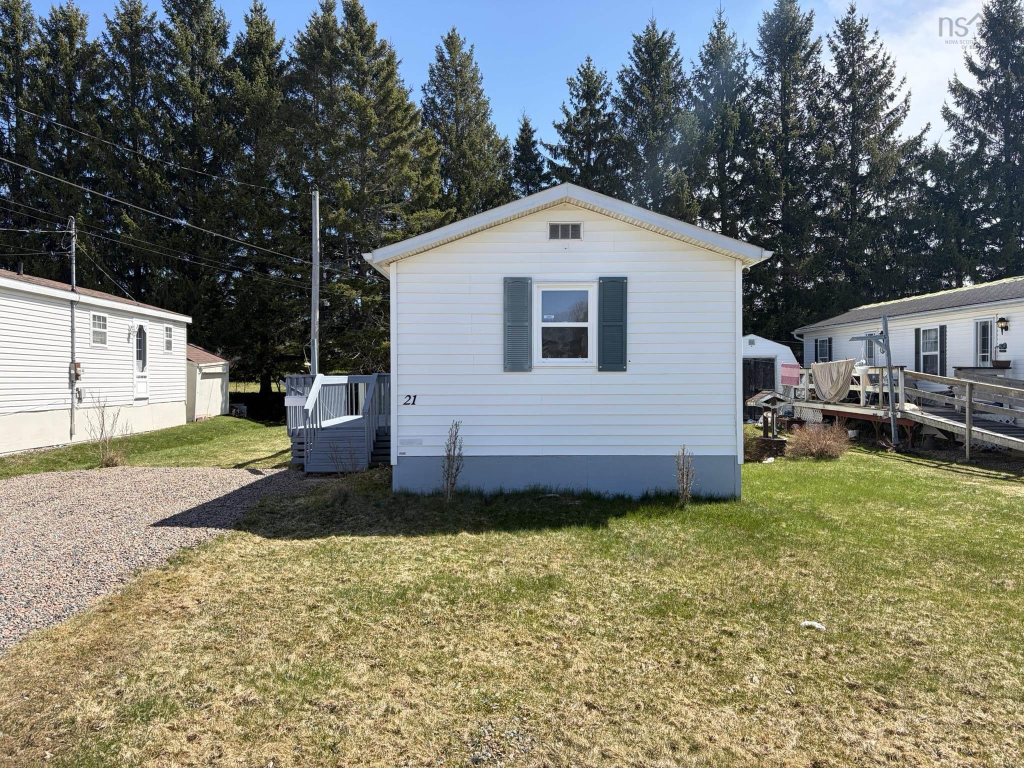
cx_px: 512
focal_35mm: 26
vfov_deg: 53.1
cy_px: 384
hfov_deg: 67.3
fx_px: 769
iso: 50
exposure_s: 1/2451
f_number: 1.6
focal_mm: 5.96
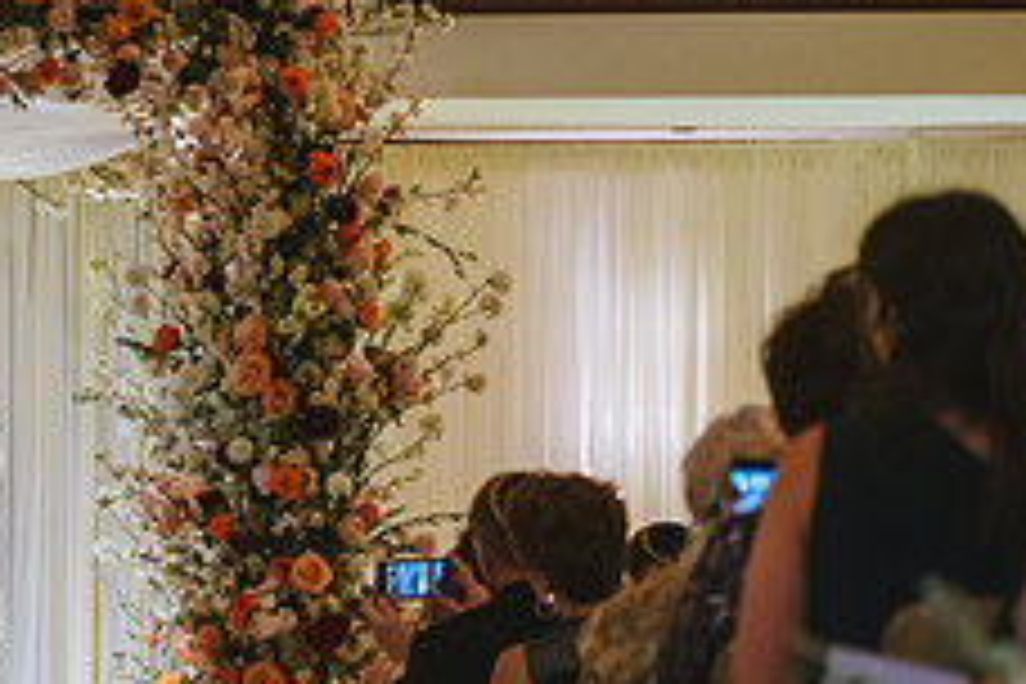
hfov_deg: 11.4
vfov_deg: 7.7
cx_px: -158
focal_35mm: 178
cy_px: 695
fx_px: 5073
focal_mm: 70
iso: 2000
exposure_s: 1/125
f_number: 2.8
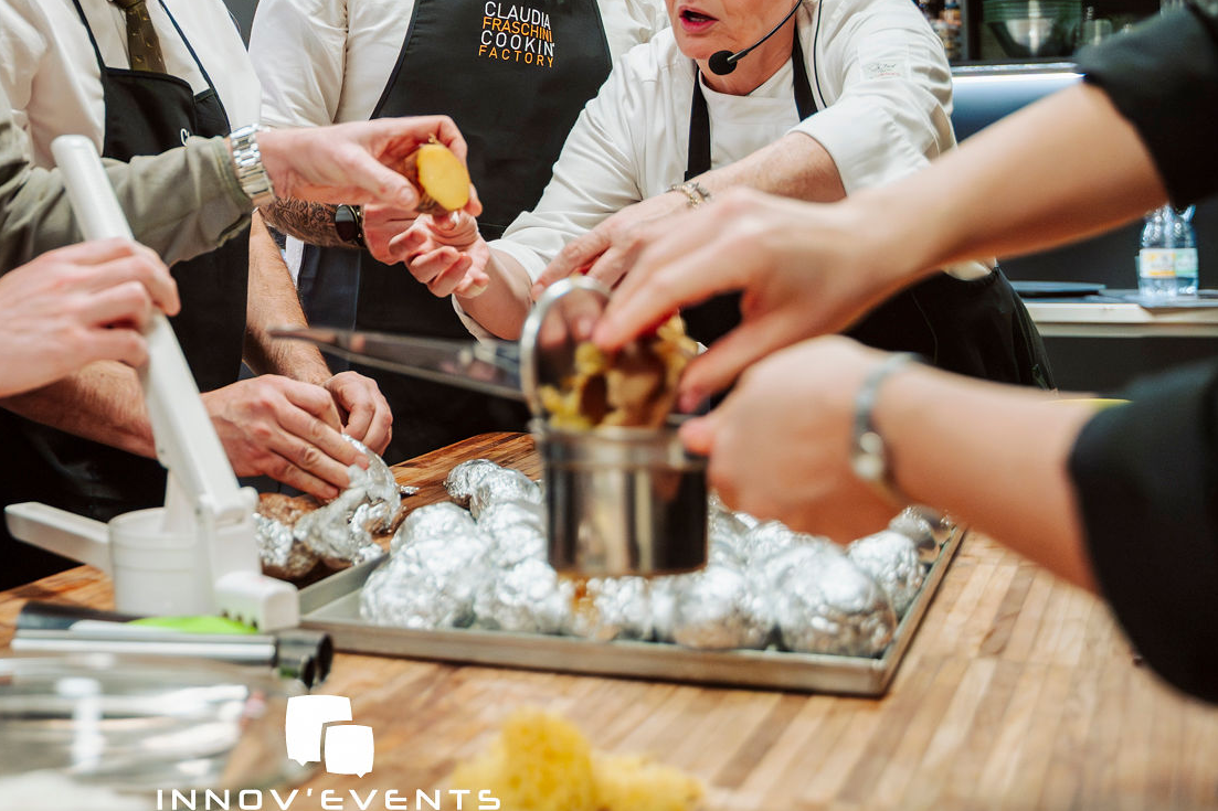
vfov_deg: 25.4
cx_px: 330
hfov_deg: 37.4
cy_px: 120
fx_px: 1759
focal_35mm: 52
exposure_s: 1/400
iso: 5000
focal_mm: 28
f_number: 2.8
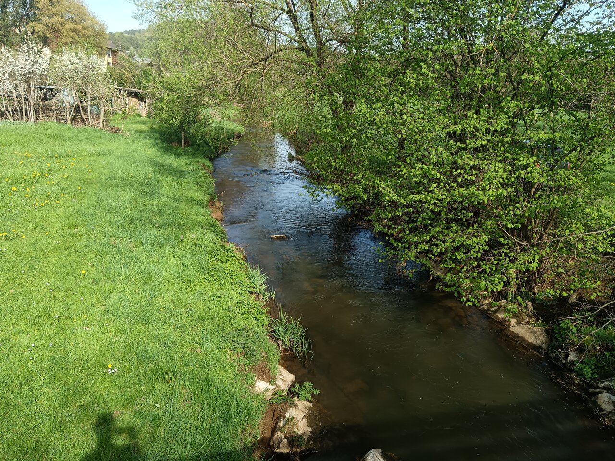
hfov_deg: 65.3
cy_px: 230
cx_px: 308
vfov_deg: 51.4
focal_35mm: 27
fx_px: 480
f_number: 1.9
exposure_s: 1/328
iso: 100
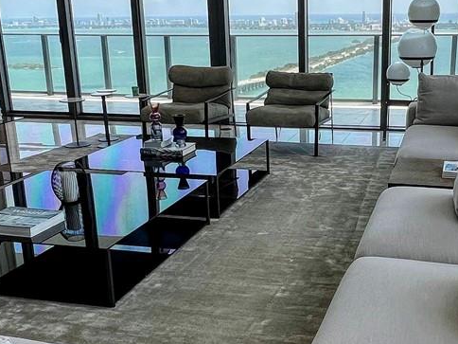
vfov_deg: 33.6
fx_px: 569
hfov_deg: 43.3
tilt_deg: -15.1
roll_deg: +1.0
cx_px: 304
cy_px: 178
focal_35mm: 43
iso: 32
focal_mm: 1.57
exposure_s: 1/497
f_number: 1.8
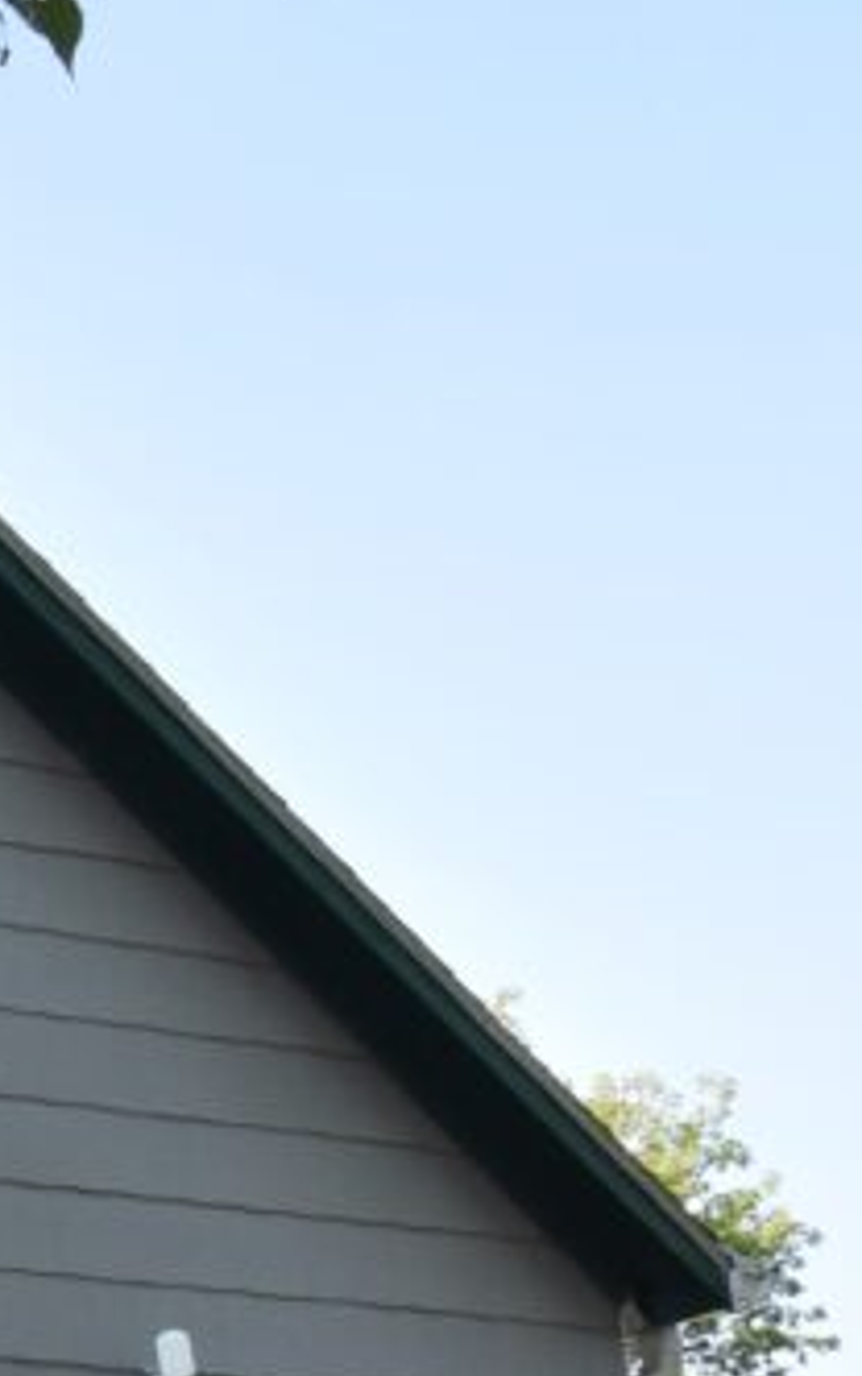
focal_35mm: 83
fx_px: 3108
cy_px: 1592
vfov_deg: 23.1
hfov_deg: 12.5
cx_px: -1181
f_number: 9
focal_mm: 15
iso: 320
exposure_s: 1/200
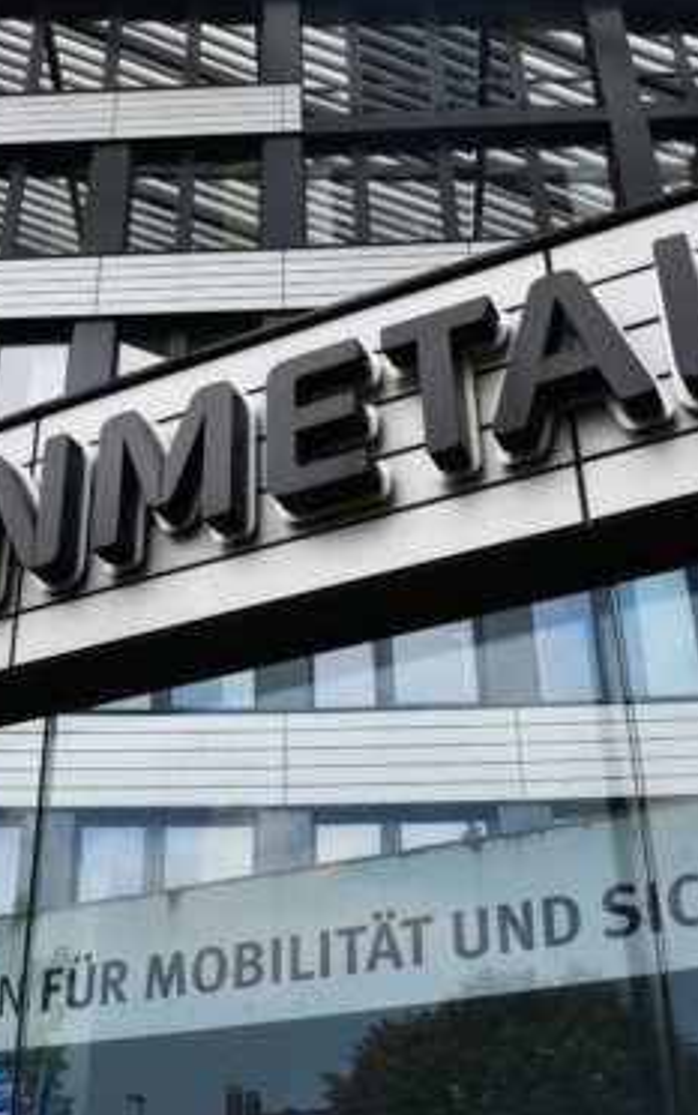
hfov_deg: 27.9
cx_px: 231
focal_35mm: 46
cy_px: 566
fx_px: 1398
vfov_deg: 43.5
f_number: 7.1
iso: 125
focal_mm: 28
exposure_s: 1/320
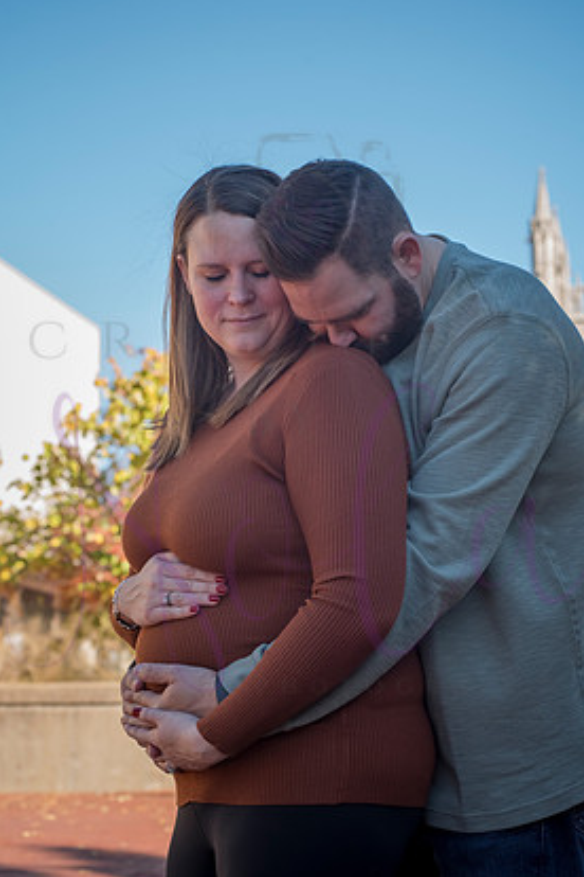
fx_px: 2117
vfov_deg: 23.4
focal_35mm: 87
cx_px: 311
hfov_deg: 15.7
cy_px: 415
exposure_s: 1/500
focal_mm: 80
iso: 800
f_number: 8
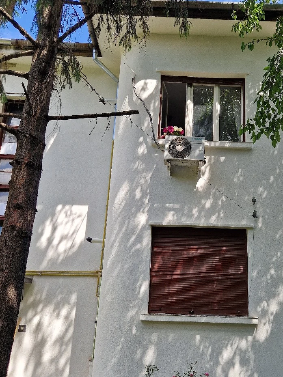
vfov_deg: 55.2
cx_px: 190
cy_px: 211
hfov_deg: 42.3
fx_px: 360
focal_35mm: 33
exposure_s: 1/476
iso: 50
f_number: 1.8
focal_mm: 5.4
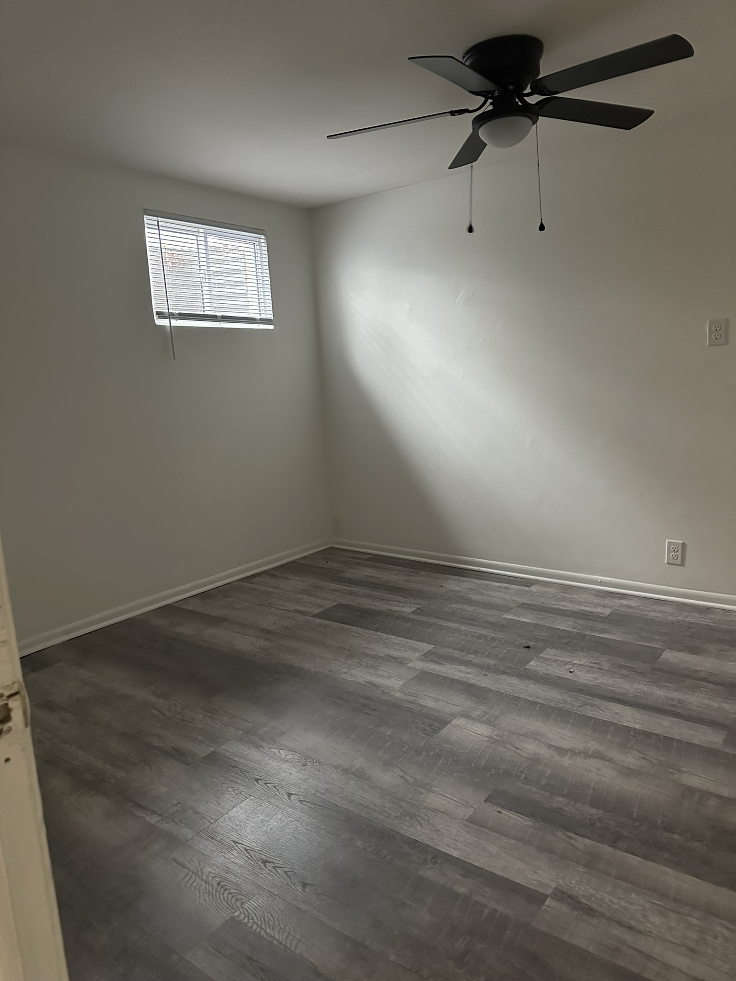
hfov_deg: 56.8
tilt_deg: -10.2
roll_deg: +2.8
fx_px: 680
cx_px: 368
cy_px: 490
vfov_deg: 71.6
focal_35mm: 24
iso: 1000
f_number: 1.78
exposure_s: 1/40
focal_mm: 6.86
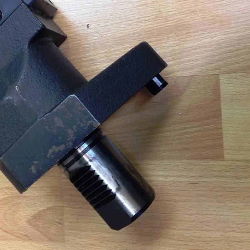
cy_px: 98
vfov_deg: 33.9
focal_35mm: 50
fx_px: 409
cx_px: 72
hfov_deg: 33.5
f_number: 2.4
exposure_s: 1/20
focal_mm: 4.12
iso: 100
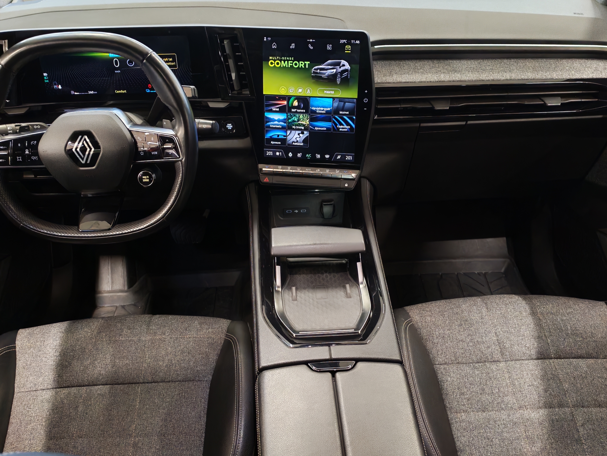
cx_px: 304
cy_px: 228
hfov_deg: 52.6
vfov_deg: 40.7
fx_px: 614
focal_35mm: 35
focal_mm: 6.12
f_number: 1.9
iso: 2000
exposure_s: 1/33
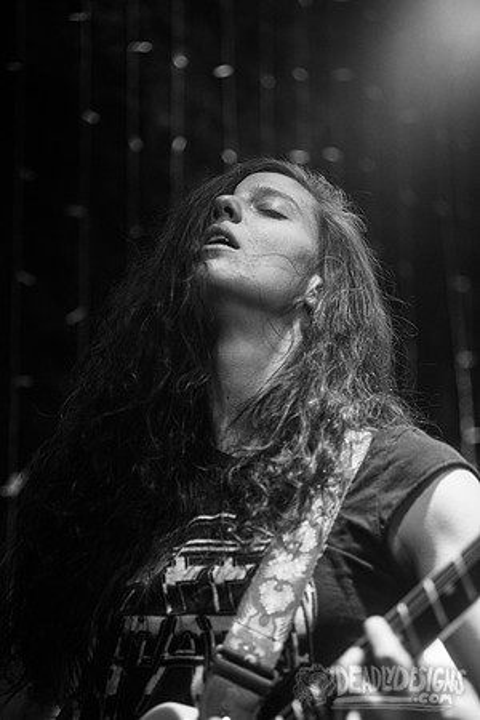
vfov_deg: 25.4
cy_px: 360
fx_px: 1600
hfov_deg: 17.1
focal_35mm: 80
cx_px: 240
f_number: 3.2
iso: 3200
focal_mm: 80
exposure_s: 1/125
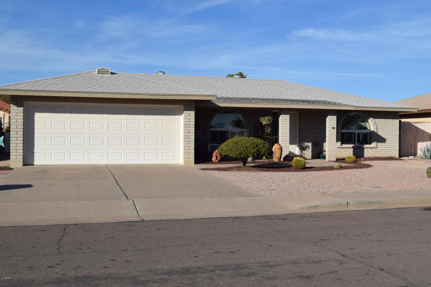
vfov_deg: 33.0
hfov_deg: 47.9
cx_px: 216
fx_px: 485
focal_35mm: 40
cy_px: 144
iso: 200
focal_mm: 27
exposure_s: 1/500
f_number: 11
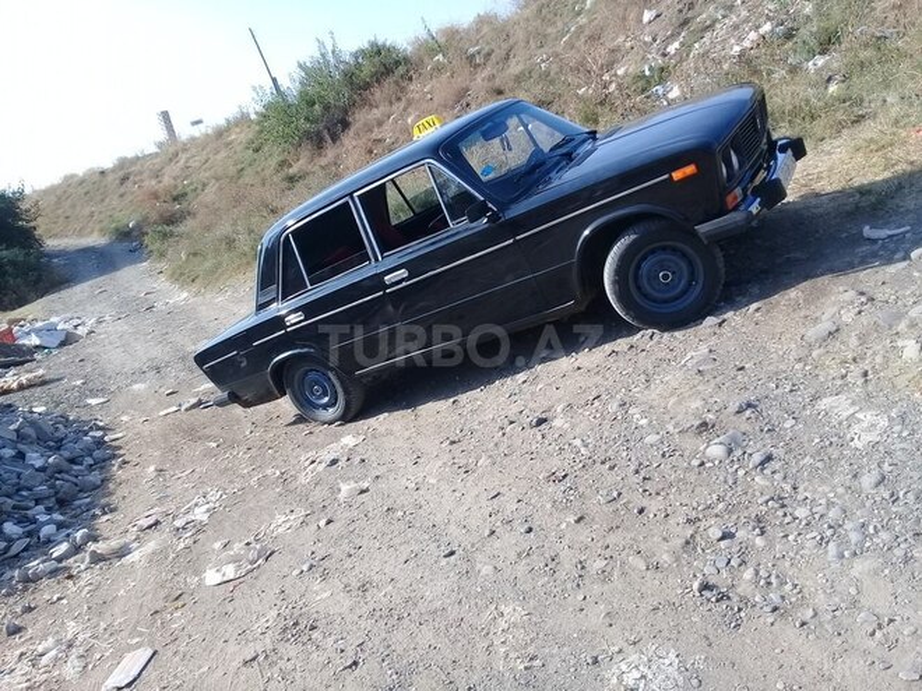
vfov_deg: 45.4
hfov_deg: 58.4
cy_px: 346
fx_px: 826
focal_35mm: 31
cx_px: 461
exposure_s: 1/646
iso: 50
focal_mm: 3.3
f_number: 2.2
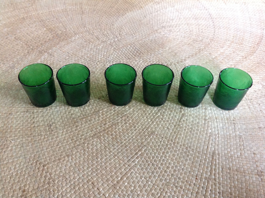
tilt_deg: -47.4
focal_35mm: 35
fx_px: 268
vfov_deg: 40.6
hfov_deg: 52.7
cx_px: 132
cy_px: 99
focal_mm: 4.28
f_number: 2.4
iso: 250
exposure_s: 1/15
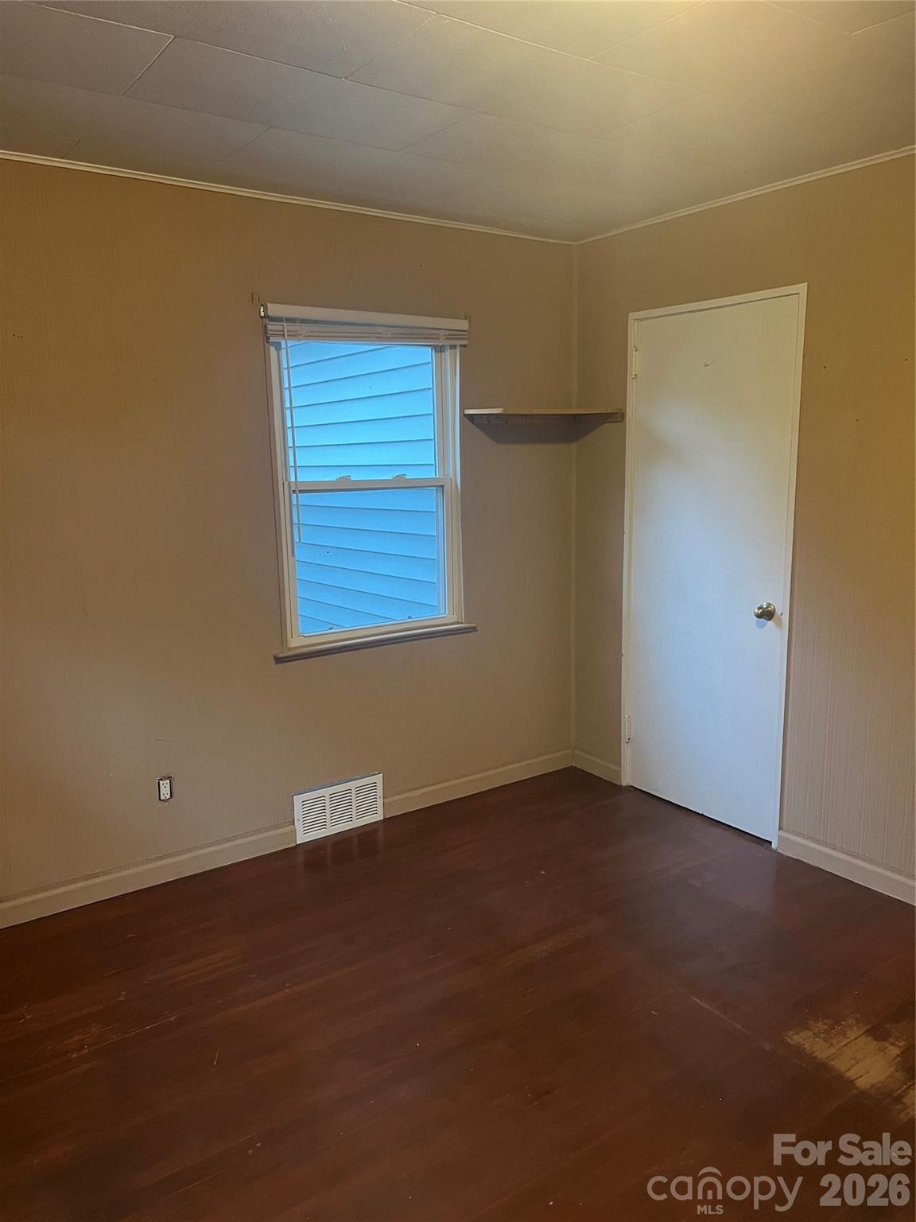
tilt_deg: -9.9
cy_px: 611
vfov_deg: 67.3
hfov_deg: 53.1
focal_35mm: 26
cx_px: 458
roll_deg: +2.0
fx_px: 917
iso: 320
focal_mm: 5.7
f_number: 1.5
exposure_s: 1/60
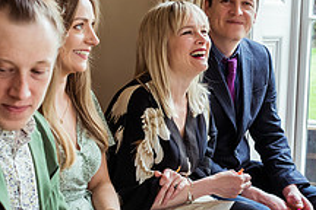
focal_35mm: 94
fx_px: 825
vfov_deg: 14.6
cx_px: 233
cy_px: 109
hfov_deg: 21.5
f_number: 4.5
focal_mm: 35
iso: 900
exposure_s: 1/500
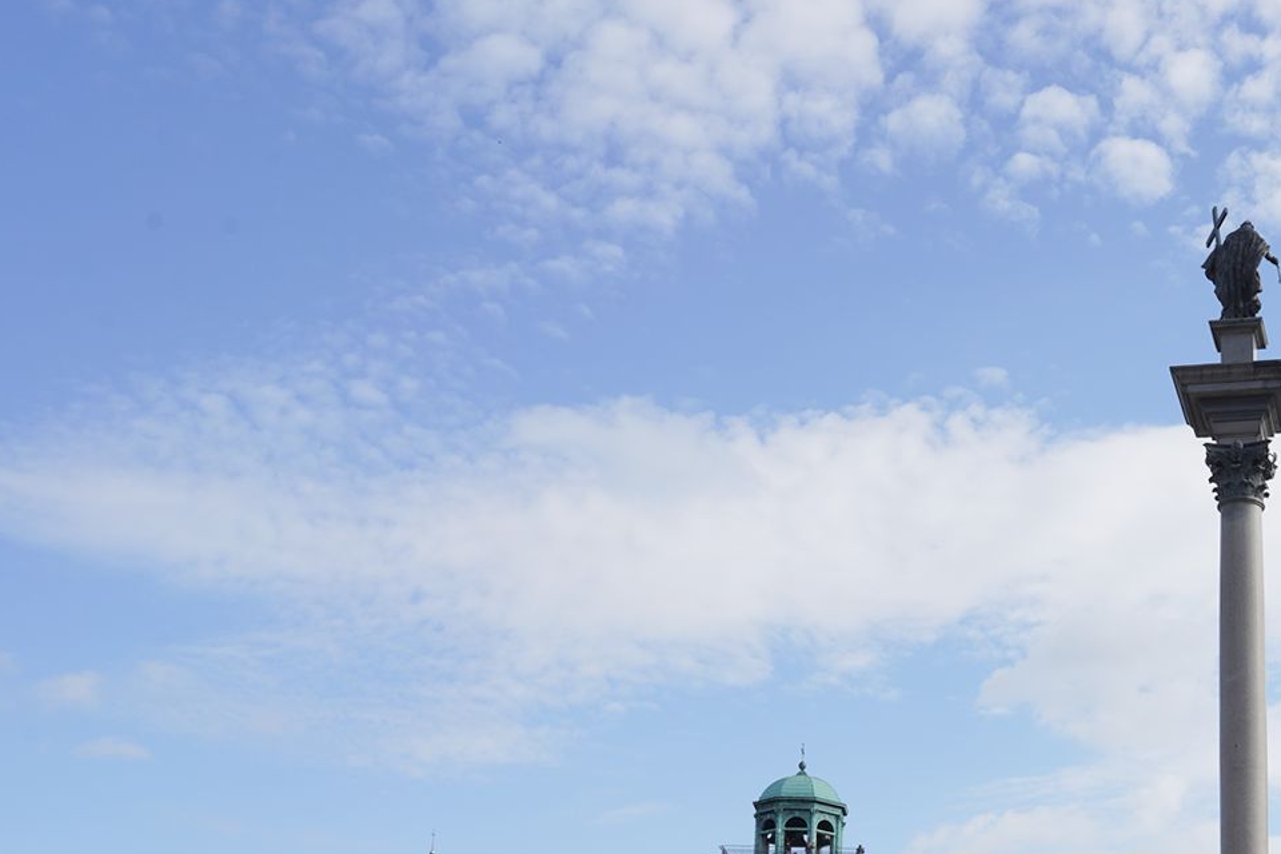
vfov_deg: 25.9
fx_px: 1779
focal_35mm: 50
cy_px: 811
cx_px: 1233
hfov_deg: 36.3
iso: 100
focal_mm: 24
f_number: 14
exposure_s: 1/100
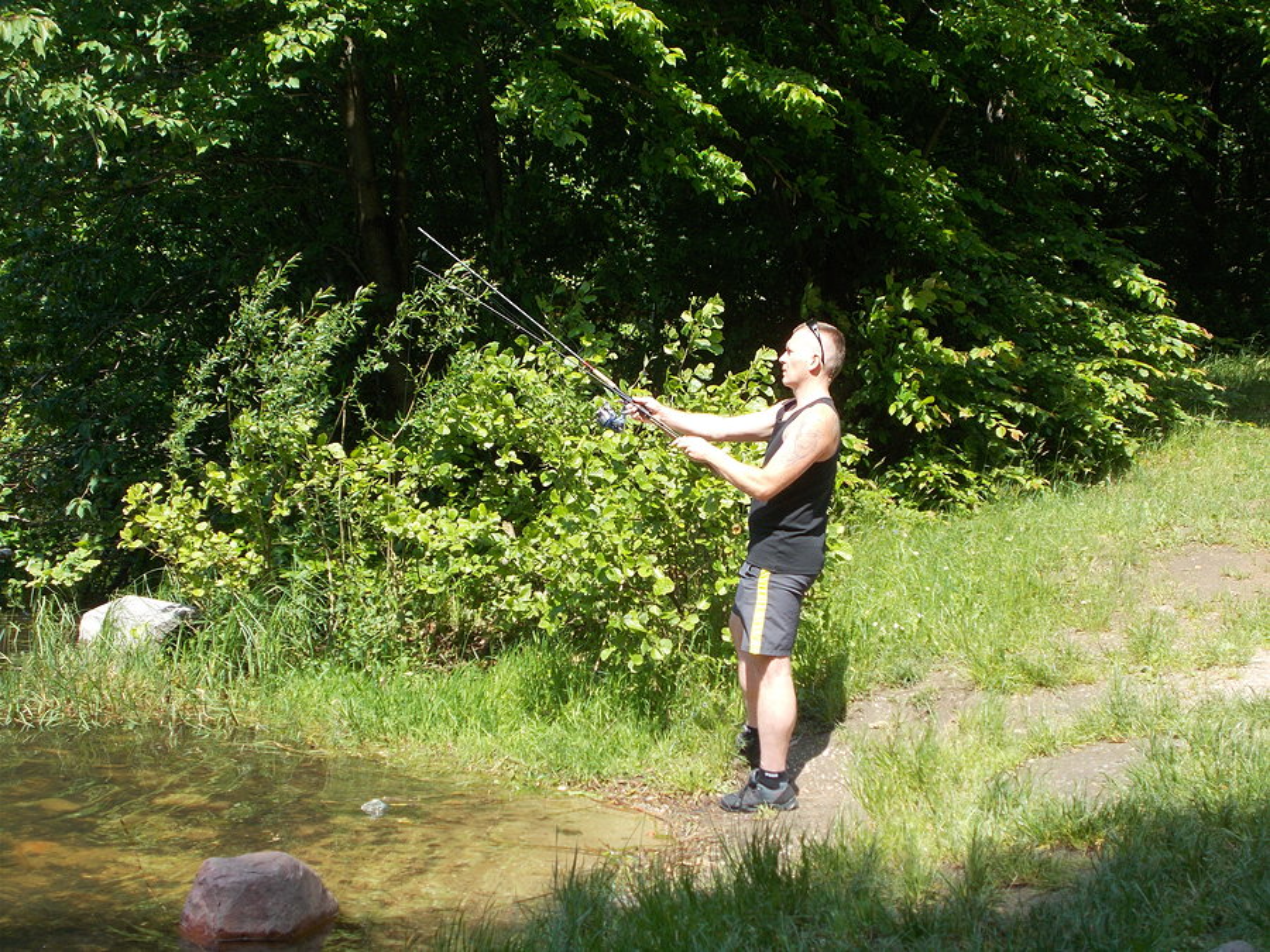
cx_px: 635
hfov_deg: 33.2
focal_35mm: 58
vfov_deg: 25.2
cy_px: 476
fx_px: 2128
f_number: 4.9
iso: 80
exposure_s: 1/160
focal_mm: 10.3
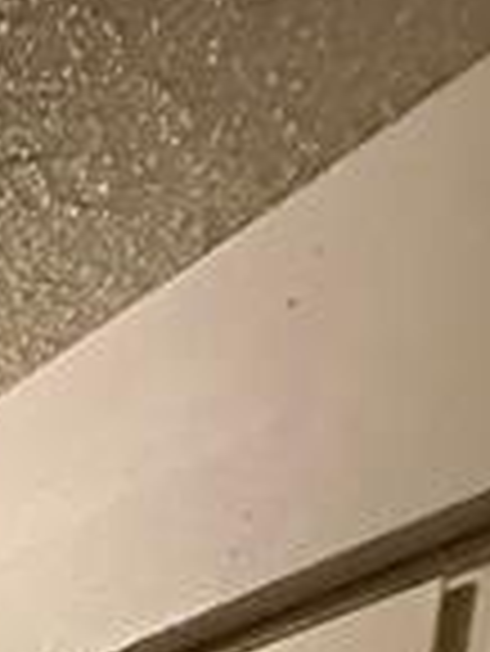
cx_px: -503
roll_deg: -4.0
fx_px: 1395
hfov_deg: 15.6
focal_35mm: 74
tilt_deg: -6.2
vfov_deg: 16.1
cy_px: 1475
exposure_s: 1/60
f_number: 2.2
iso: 1250
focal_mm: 2.22
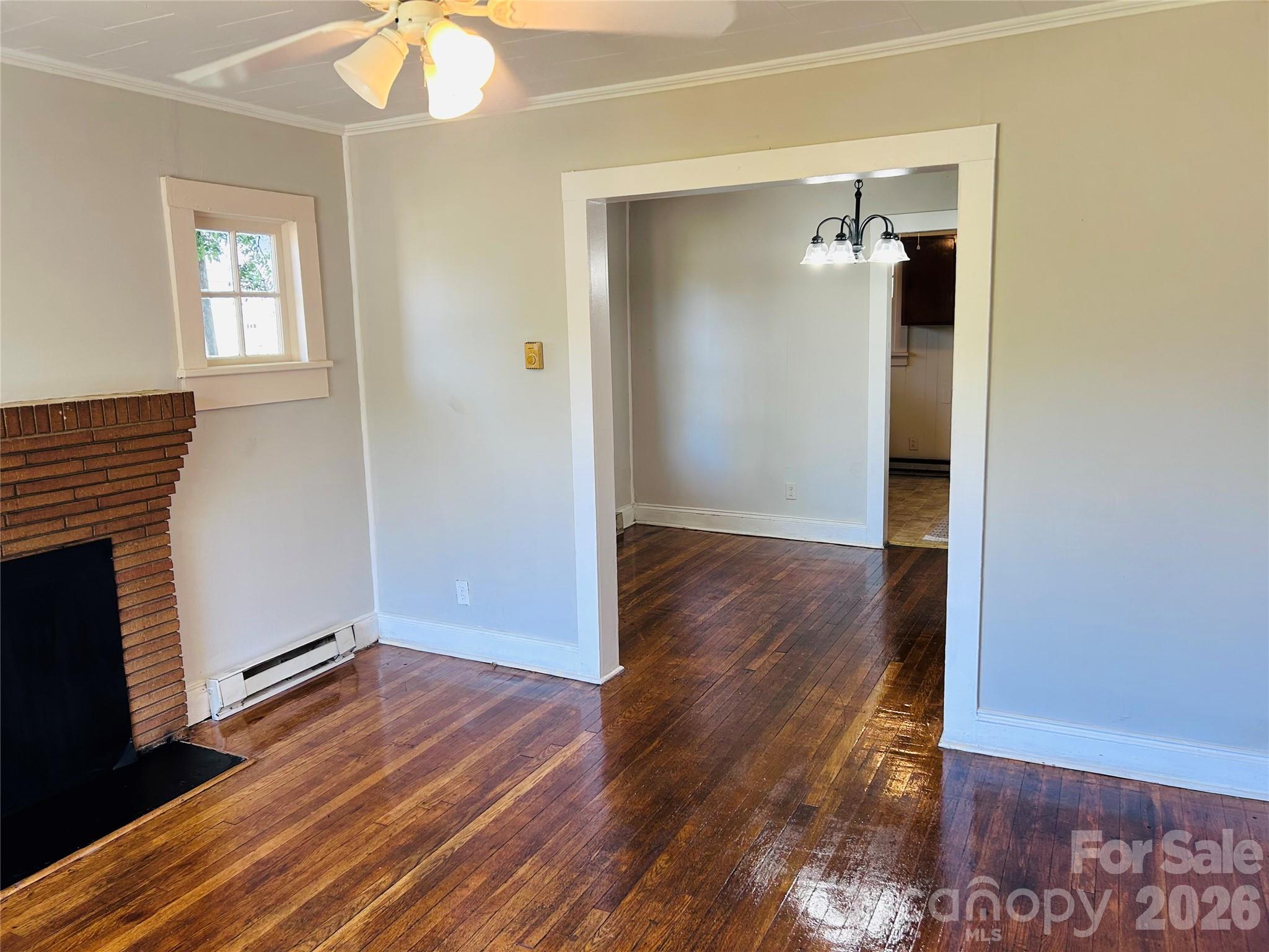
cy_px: 476
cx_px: 634
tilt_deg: -9.7
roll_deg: +1.4
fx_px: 953
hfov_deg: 67.3
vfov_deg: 53.1
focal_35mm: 26
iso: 80
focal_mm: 5.7
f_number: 1.5
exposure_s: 1/120
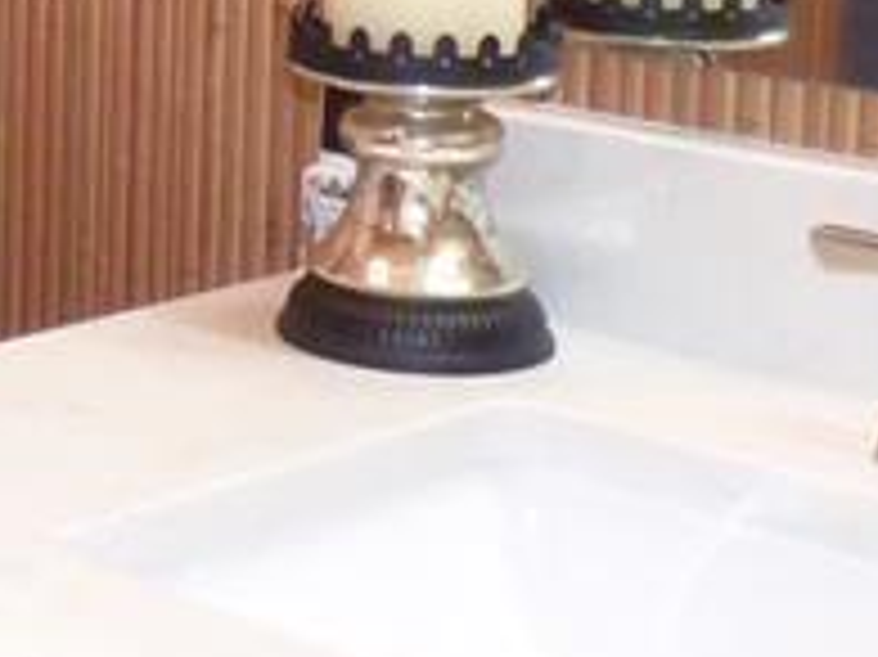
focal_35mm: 105
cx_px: -653
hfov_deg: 16.1
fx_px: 2662
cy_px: -104
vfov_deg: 13.7
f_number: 2.8
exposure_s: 1/60
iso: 640
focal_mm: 3.58
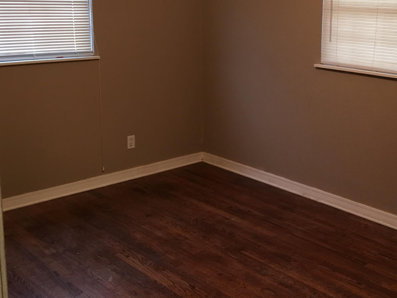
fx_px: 562
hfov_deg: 37.7
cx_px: 308
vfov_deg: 29.5
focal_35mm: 49
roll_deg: -2.9
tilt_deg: -10.4
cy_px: 101
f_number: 2.2
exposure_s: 1/15
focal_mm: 4.15
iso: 50
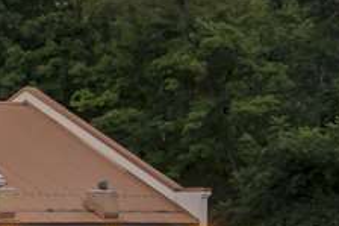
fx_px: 1891
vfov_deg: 6.7
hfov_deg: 8.4
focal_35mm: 201
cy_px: -99
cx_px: -734
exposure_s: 3.2
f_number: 8
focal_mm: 30
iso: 200
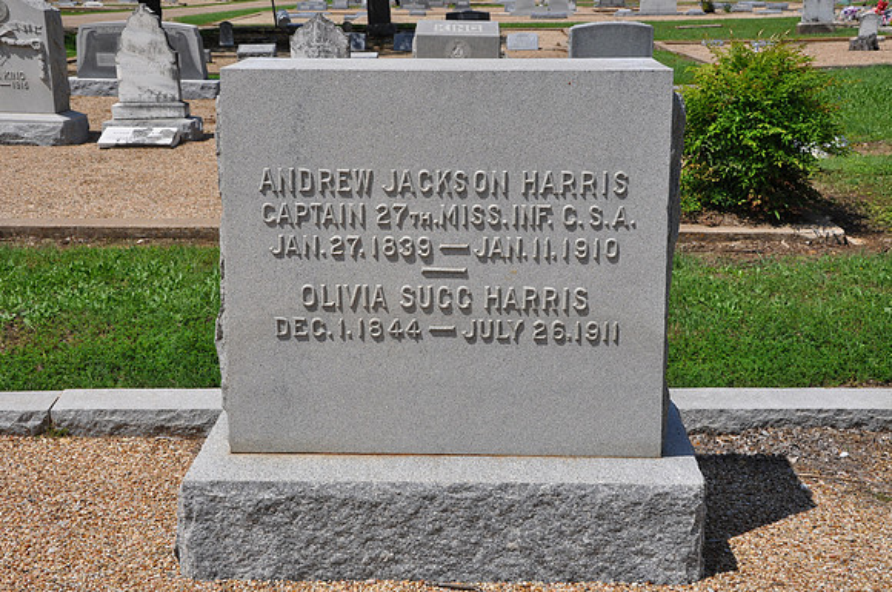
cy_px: 296
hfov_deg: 41.2
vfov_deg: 28.0
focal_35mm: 48
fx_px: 1188
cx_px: 446
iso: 200
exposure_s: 1/320
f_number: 9
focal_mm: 32
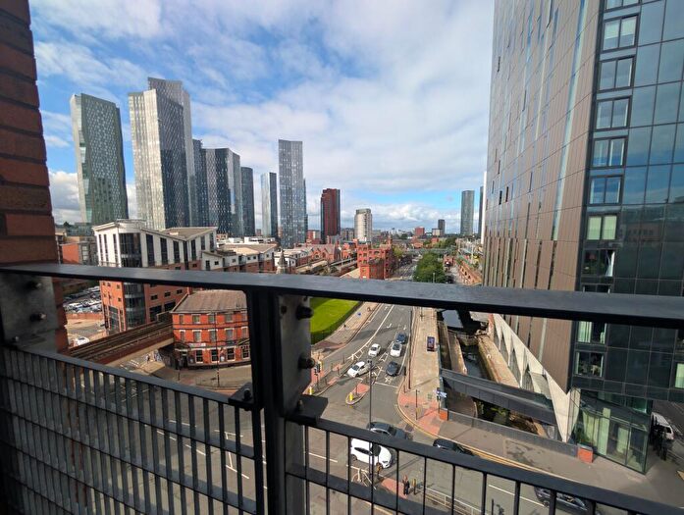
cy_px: 258
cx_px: 342
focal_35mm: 12
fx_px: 237
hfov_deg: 110.4
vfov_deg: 94.7
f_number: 1.7
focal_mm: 2.02
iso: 50
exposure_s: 1/2174
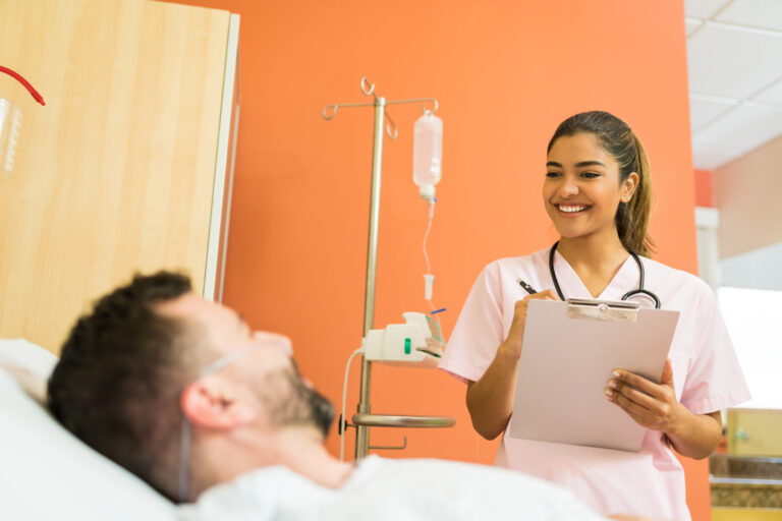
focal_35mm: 35
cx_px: 391
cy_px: 260
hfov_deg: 54.4
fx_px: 760
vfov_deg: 37.9
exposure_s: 1/160
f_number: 1.8
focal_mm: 35
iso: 100
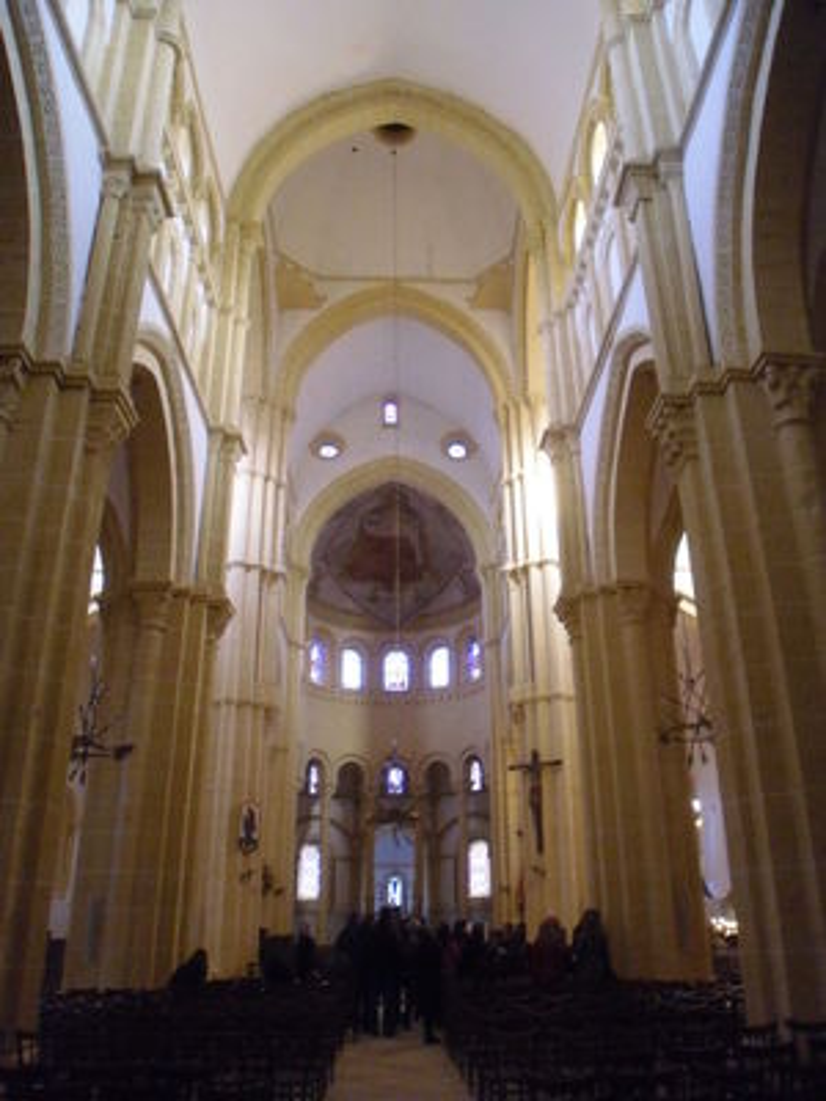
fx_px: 891
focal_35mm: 28
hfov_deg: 49.7
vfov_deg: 63.4
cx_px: 413
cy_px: 550
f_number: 2.6
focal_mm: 4.65
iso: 400
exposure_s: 1/15
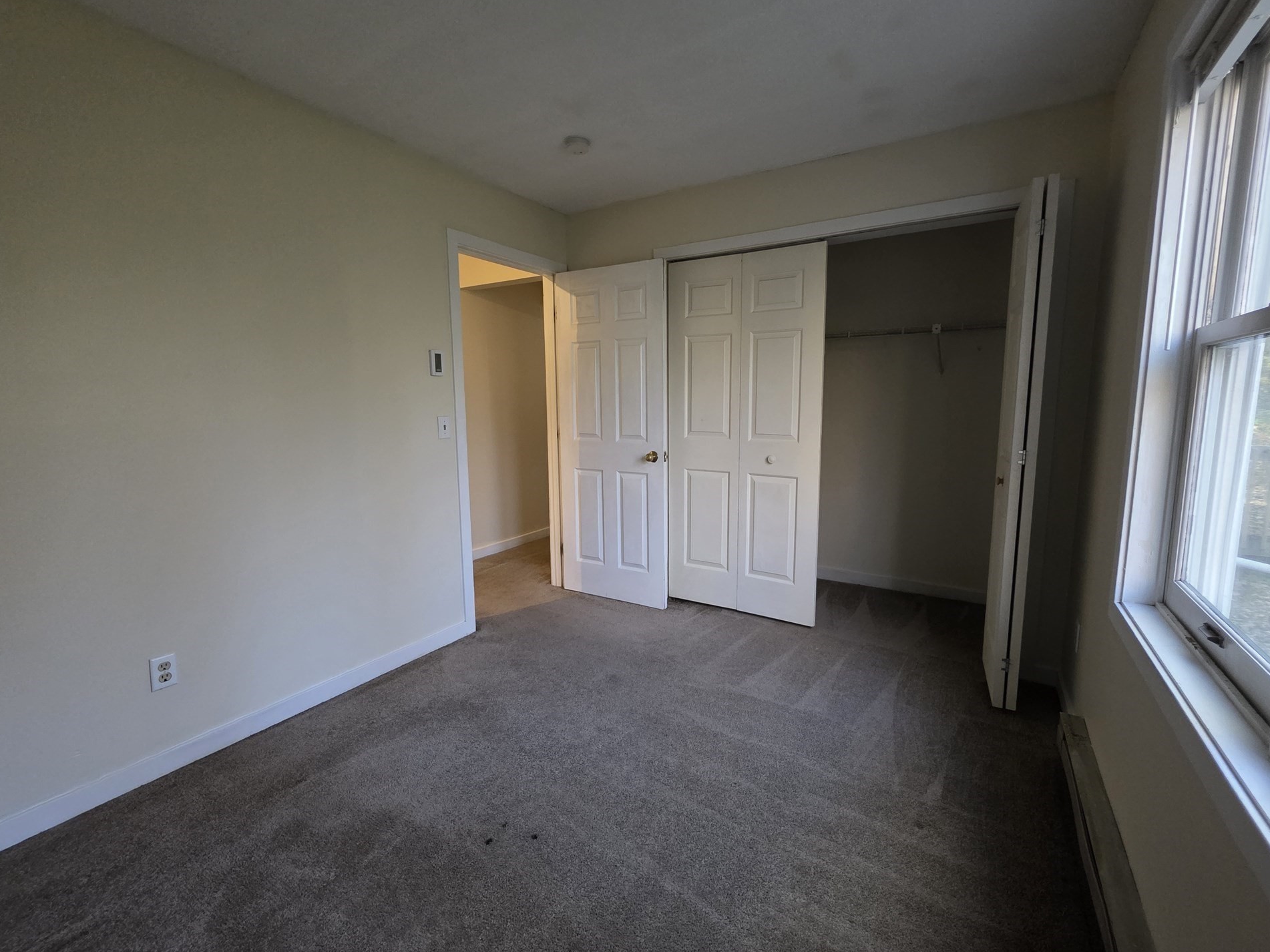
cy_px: 467
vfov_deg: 85.7
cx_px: 657
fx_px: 514
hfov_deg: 102.0
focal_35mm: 14
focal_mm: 2.2
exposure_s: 1/60
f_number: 1.9
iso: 500
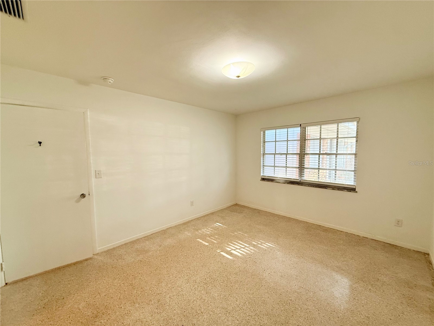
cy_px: 163
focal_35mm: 14
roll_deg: +0.7
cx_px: 217
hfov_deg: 102.1
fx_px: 176
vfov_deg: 85.7
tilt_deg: -3.6
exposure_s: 1/120
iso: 200
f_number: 2.2
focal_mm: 2.22
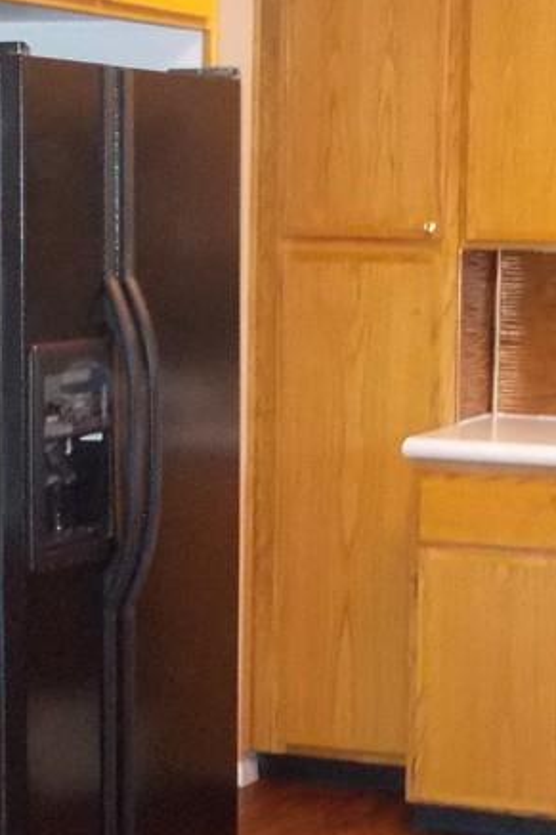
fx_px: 2295
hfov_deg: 13.8
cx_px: 195
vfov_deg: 20.6
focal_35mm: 99
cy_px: 468
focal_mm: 4.6
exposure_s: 1/25
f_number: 3.2
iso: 400
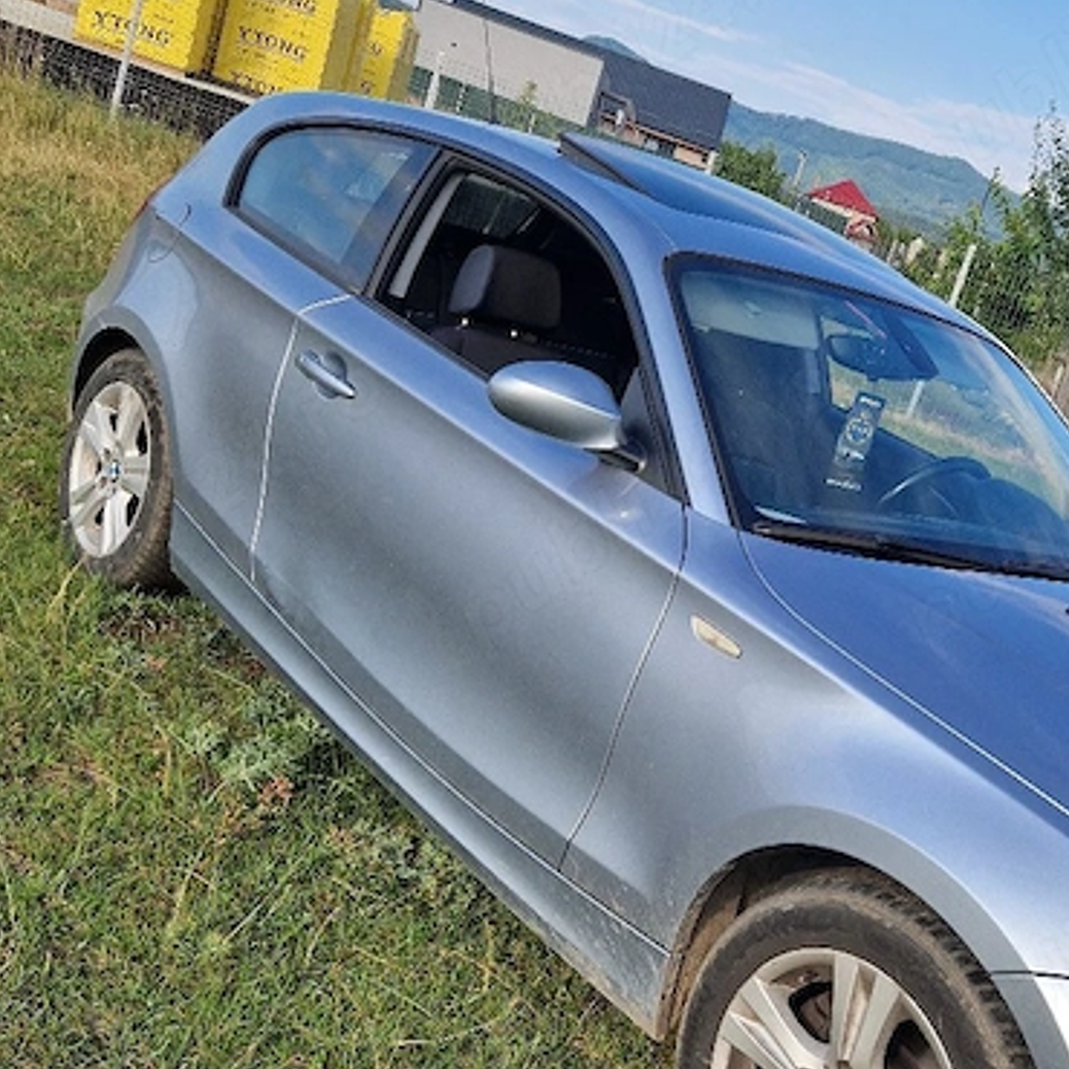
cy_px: 572
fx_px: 1537
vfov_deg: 38.3
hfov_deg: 37.7
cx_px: 760
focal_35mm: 44
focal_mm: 5.4
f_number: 1.8
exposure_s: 1/1000
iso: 50
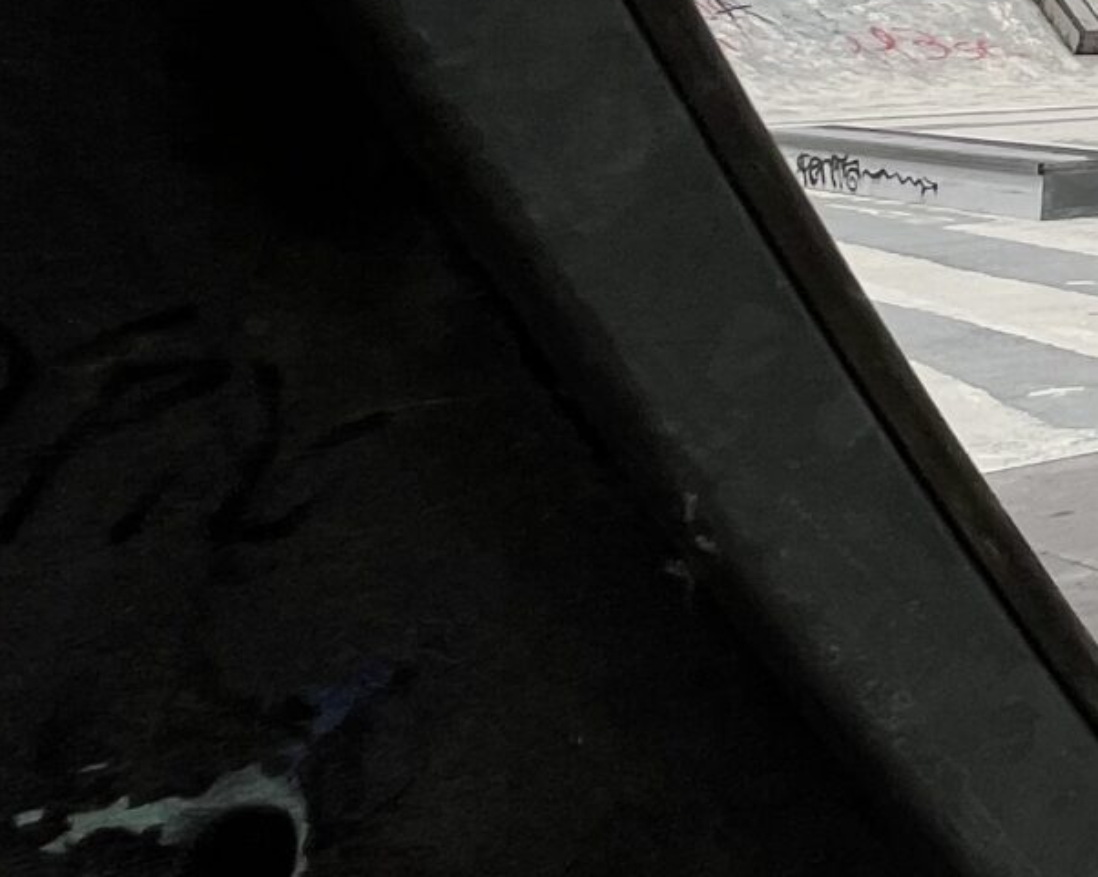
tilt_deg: +5.4
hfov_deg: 19.6
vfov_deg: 25.5
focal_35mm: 54
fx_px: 1754
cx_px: 2169
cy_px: -144
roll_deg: -0.3
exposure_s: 1/2950
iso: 32
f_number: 1.8
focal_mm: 1.57
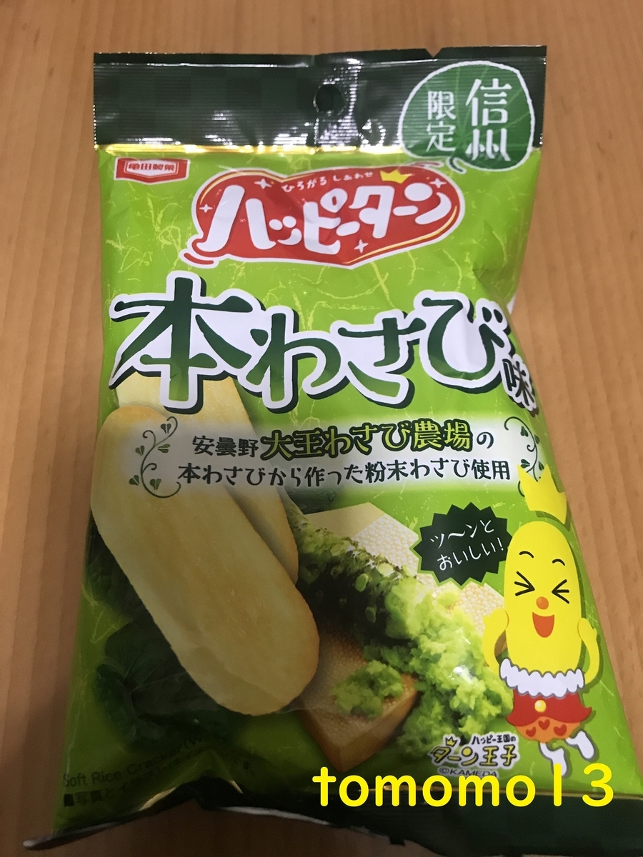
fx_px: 693
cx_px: 322
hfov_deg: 49.7
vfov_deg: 63.4
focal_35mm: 28
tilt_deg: -67.3
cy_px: 428
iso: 64
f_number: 1.8
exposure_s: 1/15
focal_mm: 3.99
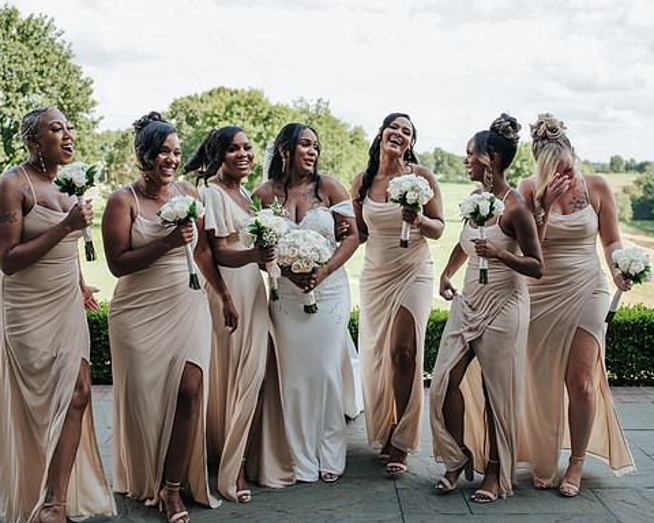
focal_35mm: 43
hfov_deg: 42.9
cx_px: 326
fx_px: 832
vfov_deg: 34.9
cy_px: 246
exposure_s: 1/250
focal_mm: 35
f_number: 2.8
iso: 100
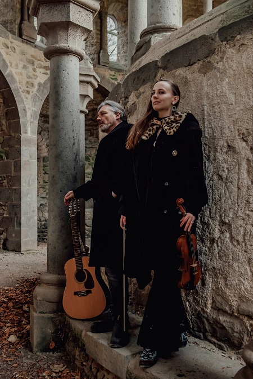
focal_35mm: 40
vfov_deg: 48.4
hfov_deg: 33.4
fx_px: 421
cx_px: 126
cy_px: 190
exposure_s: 1/125
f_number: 4.5
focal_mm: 40
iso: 2000
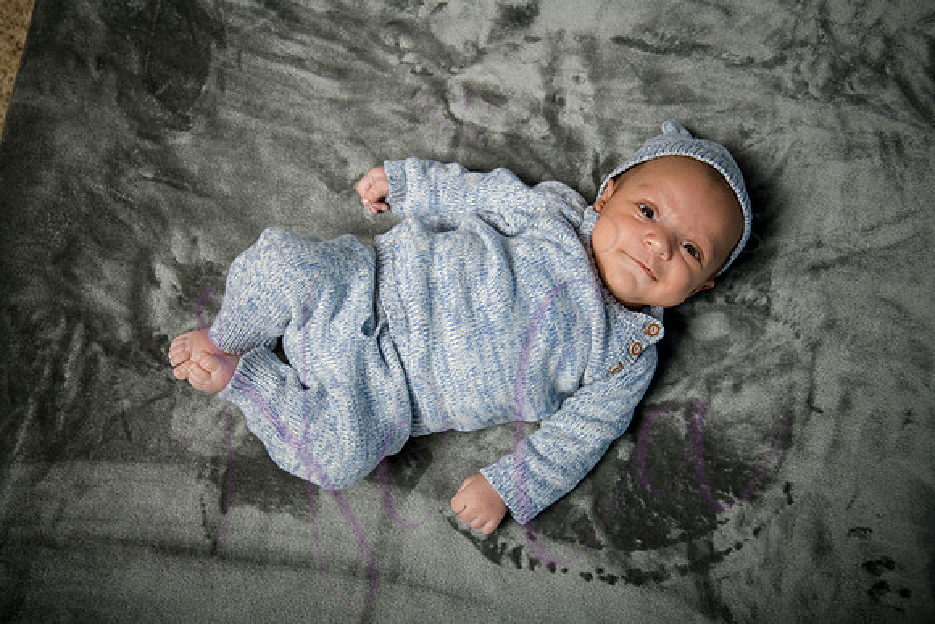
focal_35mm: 44
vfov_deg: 30.5
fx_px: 1143
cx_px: 468
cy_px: 312
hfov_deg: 44.5
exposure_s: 1/200
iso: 800
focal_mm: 44
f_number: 6.3
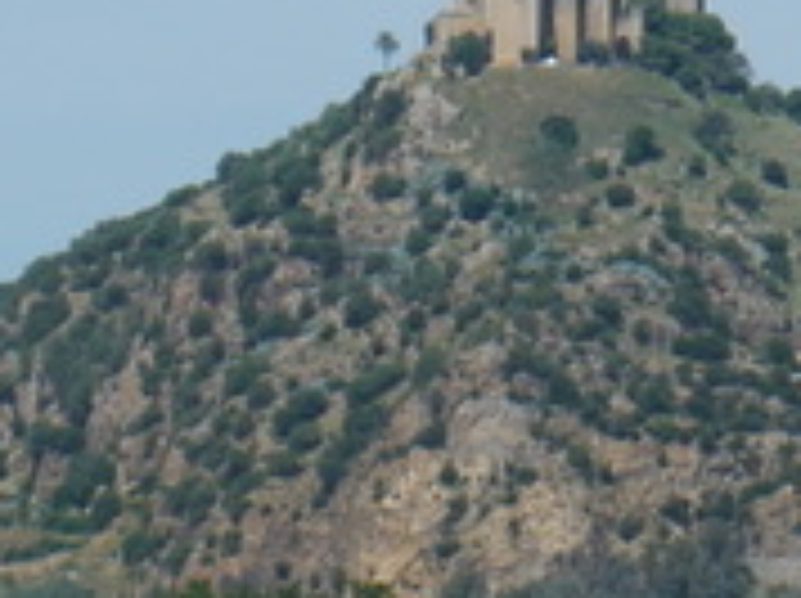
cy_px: 76
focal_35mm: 484
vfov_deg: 3.1
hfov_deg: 4.1
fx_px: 11184
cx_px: 790
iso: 200
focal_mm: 42
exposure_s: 1/320
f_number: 8
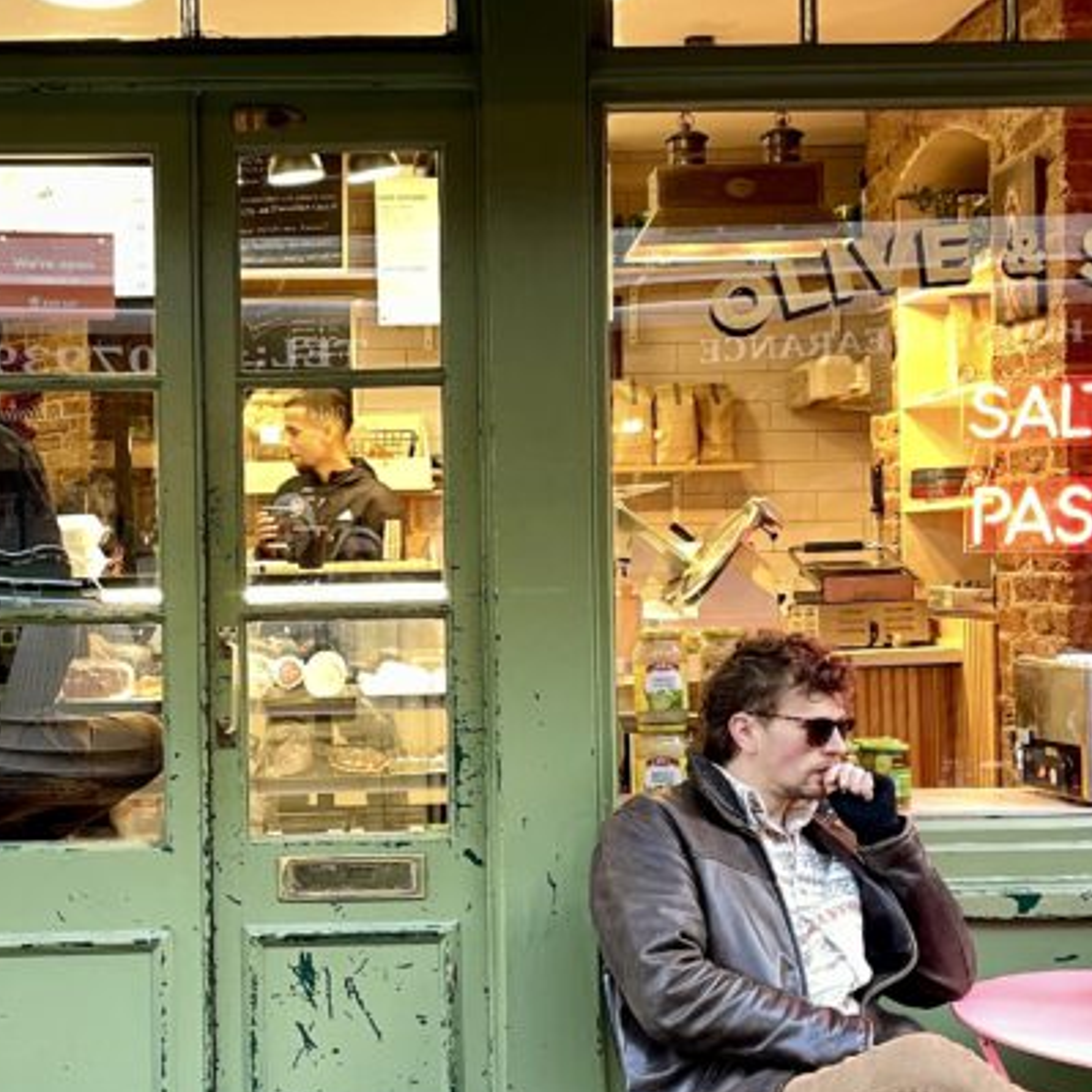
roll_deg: +1.9
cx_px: 350
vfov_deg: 29.1
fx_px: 2106
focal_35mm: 59
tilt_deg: -0.1
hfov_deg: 28.8
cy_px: 602
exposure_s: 1/50
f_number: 1.6
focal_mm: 4.2
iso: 100
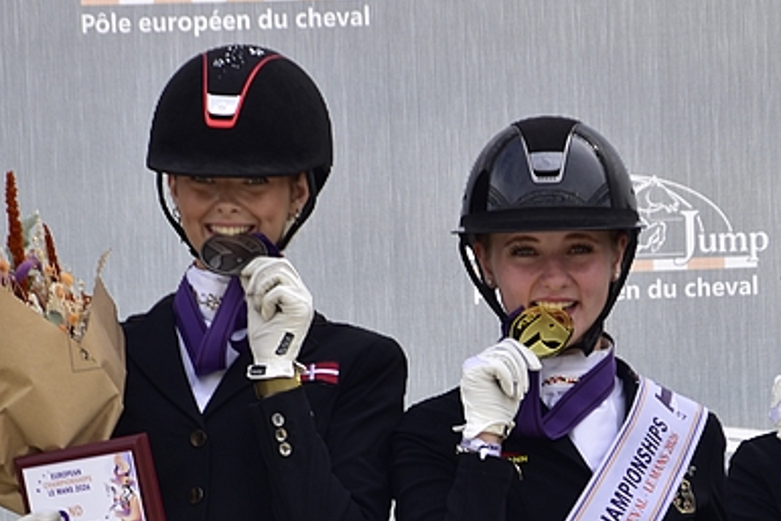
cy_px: 467
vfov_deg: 2.0
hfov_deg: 3.0
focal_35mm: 686
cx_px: 613
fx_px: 14887
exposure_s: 1/250
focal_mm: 200
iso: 100
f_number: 5.6
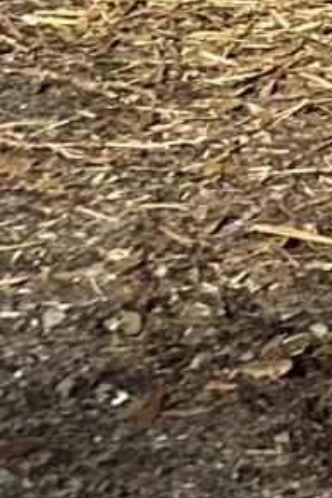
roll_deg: +2.8
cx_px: 2484
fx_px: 3578
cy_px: -1179
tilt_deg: -2.1
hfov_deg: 3.7
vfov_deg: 6.9
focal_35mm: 259
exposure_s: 1/3247
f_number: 1.78
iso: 80
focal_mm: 6.86
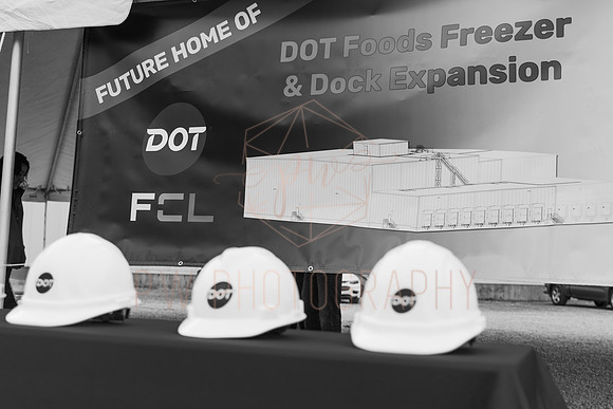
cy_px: 204
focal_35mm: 46
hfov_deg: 42.9
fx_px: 781
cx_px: 306
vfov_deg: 29.3
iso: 100
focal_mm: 45
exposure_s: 1/500
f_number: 3.5
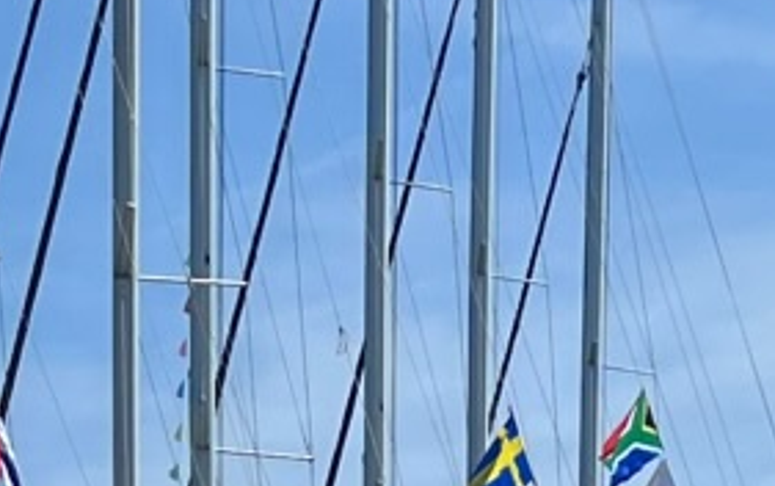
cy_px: 1636
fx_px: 4248
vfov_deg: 5.9
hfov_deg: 10.4
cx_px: 541
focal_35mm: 201
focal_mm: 5.7
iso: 50
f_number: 1.5
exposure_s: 1/4831
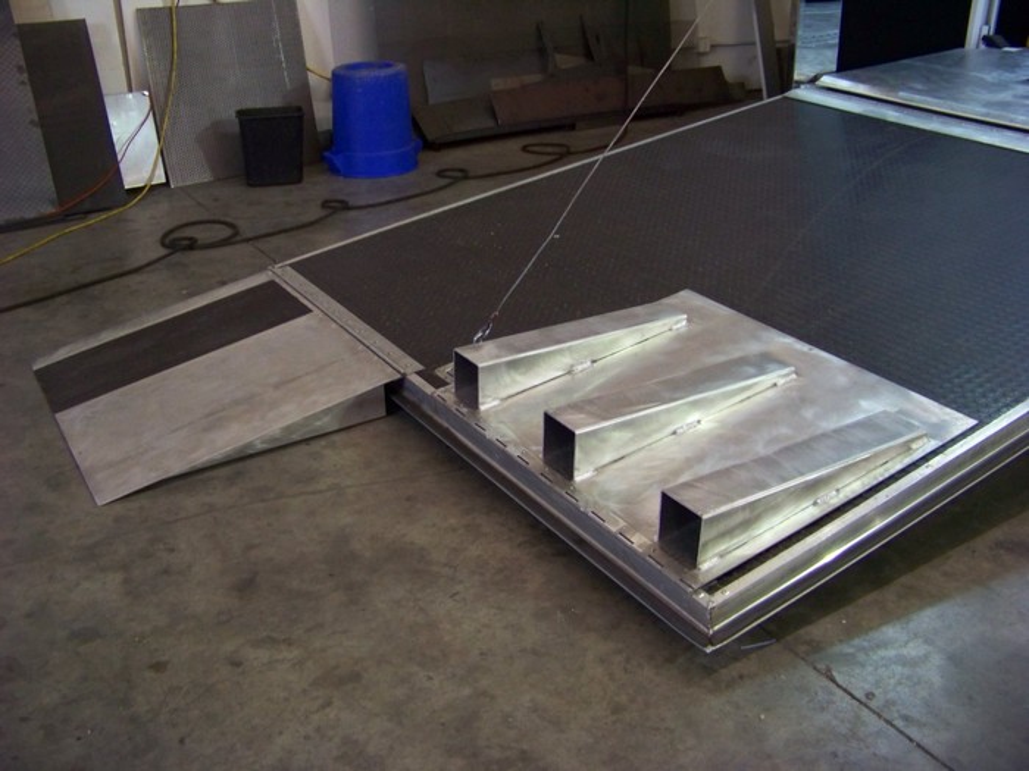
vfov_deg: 39.7
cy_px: 386
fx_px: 1070
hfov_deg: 51.4
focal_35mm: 36
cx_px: 514
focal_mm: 5.85
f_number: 2.8
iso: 227
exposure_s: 1/30
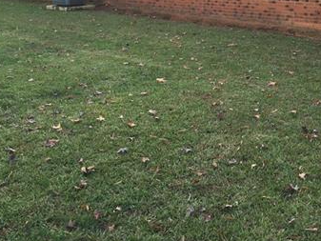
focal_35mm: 55
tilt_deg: -6.9
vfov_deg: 25.9
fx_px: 510
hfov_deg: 34.1
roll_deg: -2.9
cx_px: 248
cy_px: 37
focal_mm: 4.15
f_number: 2.2
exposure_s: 1/120
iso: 50
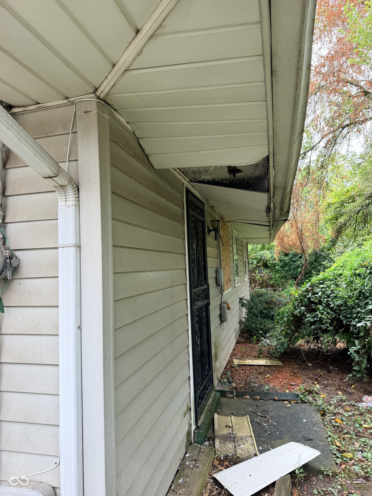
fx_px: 344
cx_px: 186
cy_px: 248
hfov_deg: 56.8
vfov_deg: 71.6
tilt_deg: +4.2
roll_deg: +1.7
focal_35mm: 24
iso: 80
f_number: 1.78
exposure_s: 1/170
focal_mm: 6.76
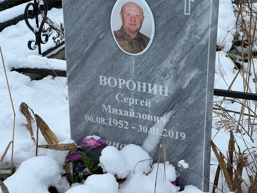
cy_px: 96
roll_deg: +0.8
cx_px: 128
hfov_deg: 25.3
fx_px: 572
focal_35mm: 77
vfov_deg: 19.1
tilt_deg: -23.2
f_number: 2.8
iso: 32
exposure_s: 1/99
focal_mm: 9
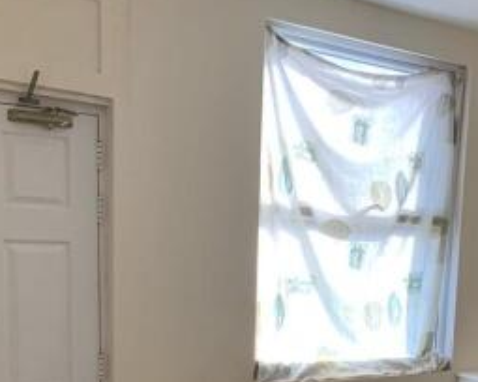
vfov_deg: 25.2
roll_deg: -3.5
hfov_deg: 30.8
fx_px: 821
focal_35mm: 58
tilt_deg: -9.4
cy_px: 366
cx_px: 445
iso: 100
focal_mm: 4.25
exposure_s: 1/120
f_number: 1.8
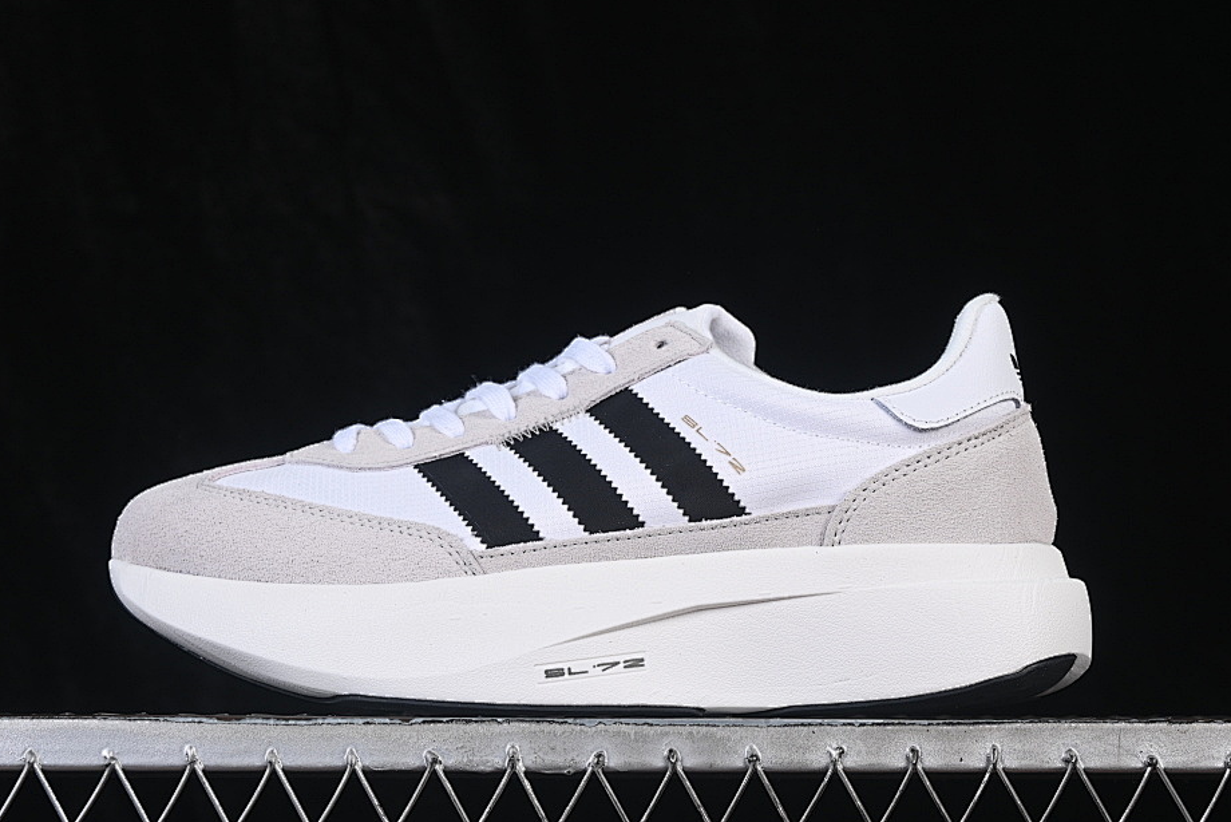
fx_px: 3010
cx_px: 625
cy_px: 419
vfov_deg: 15.5
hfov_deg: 23.1
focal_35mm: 88
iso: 160
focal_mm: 50
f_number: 8
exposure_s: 1/80
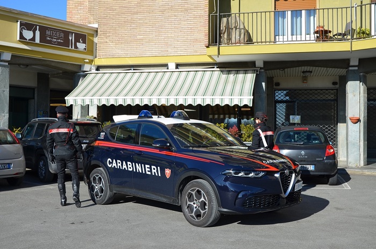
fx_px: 438
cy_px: 124
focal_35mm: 42
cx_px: 188
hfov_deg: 46.5
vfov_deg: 31.7
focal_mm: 28
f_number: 8
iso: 100
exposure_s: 1/250
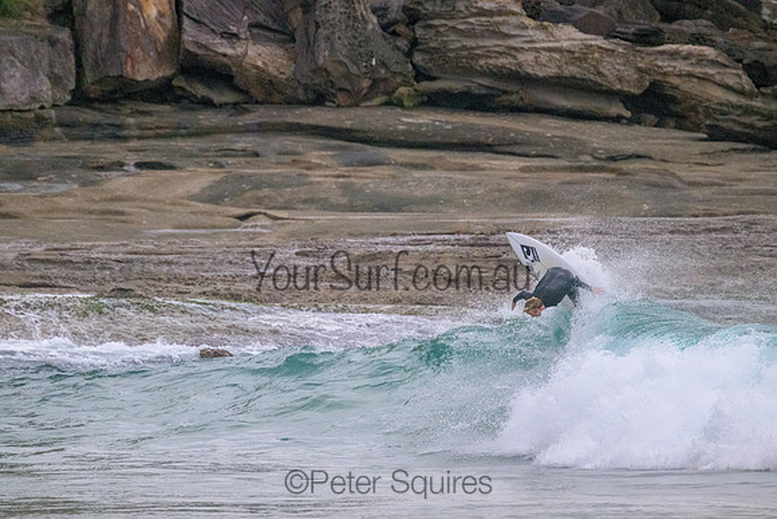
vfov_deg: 1.7
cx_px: 388
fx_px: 17270
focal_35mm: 800
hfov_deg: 2.6
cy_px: 260
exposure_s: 1/640
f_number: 11
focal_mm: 800
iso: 11400
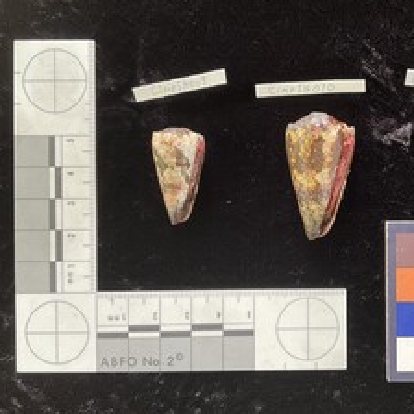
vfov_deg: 41.8
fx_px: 541
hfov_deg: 40.8
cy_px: 191
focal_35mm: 40
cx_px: 305
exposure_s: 1/50
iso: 40
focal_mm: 3
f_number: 1.8
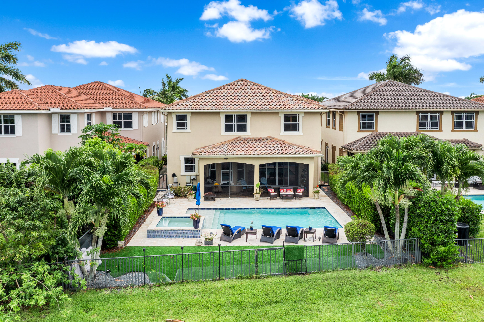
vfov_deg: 46.4
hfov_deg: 65.5
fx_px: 376
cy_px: 161
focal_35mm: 28
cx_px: 242
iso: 100
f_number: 4
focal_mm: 10.26
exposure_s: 1/320
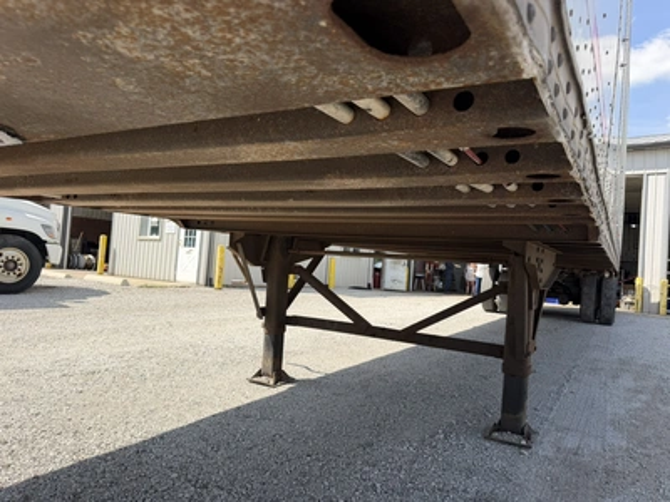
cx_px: 335
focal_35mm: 24
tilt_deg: -1.4
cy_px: 251
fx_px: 465
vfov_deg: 56.8
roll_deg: -2.1
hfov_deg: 71.6
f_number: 1.78
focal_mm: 6.76
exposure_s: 1/2703
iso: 80
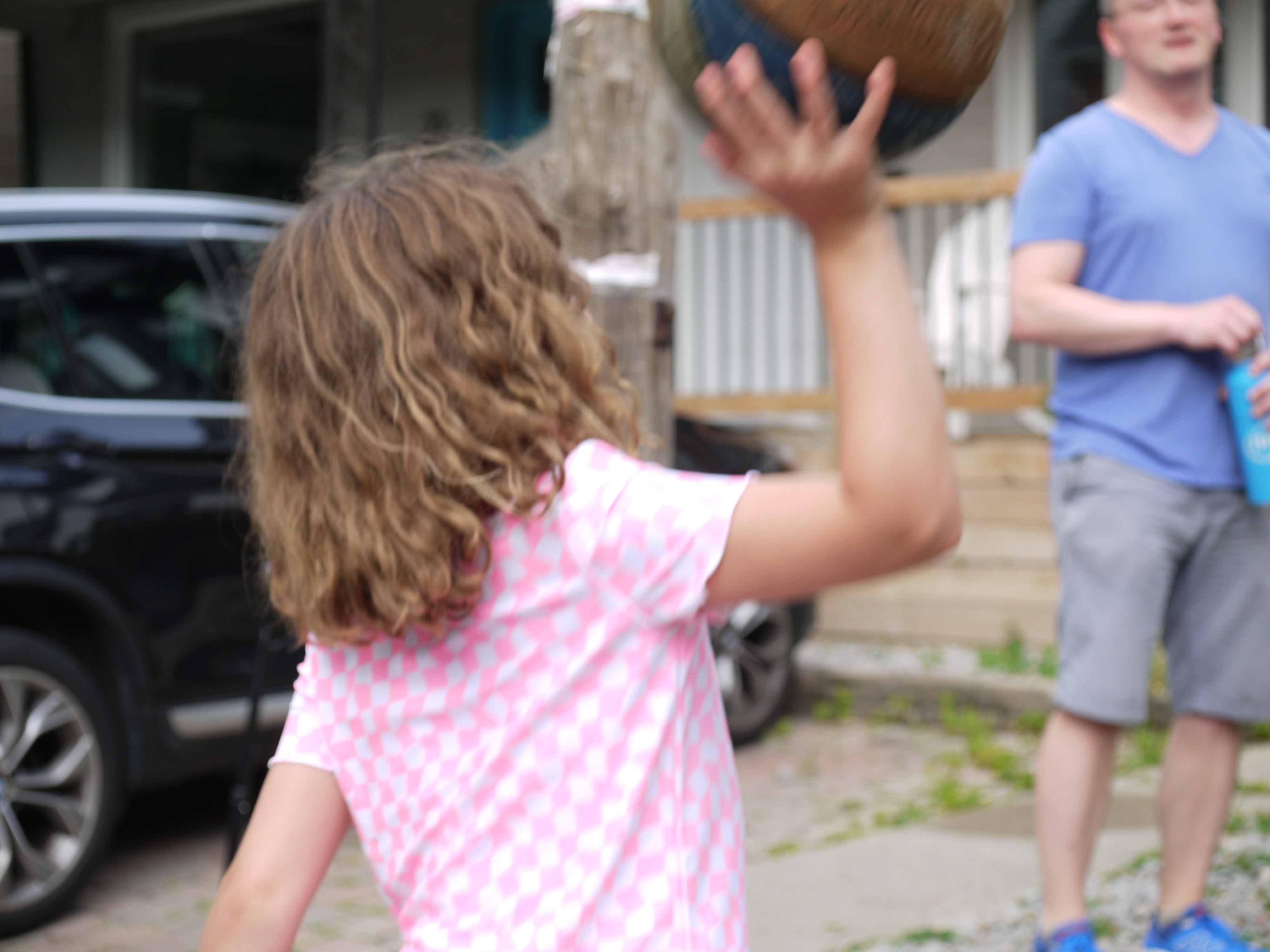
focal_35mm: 70
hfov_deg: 27.8
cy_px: 476
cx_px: 635
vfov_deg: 21.0
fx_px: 2568
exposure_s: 1/250
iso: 100
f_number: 4
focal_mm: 35
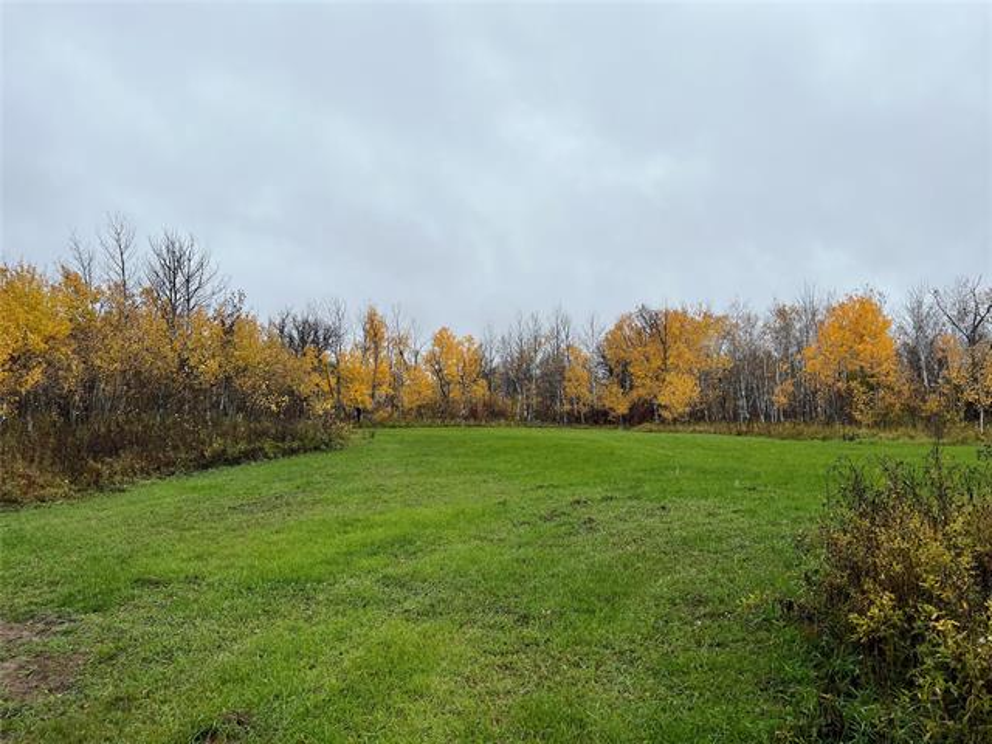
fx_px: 745
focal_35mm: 26
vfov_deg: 53.1
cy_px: 372
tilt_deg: +3.3
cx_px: 496
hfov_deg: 67.3
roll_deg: +0.7
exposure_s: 1/1089
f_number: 1.5
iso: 50
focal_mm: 5.7
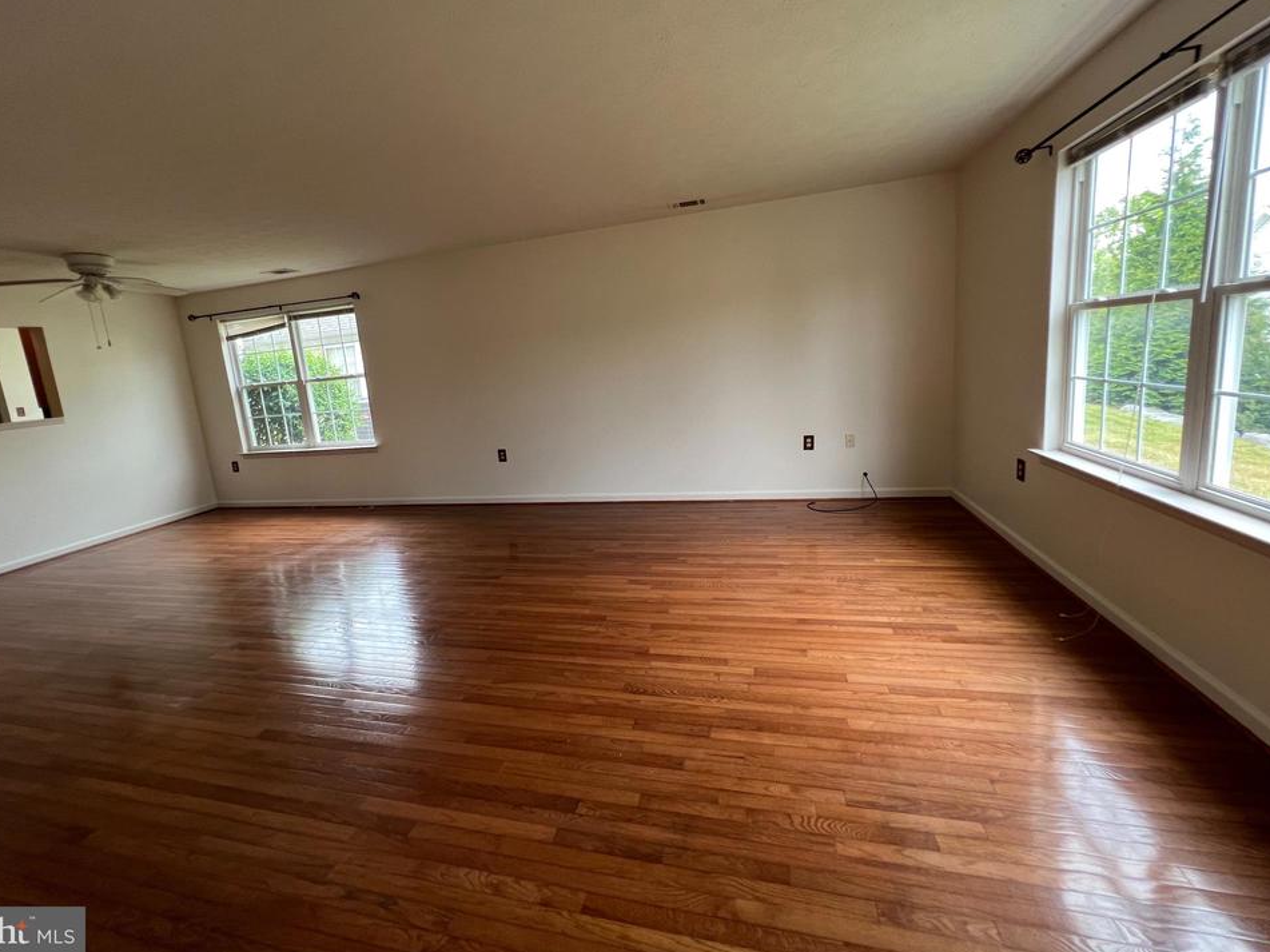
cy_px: 449
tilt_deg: -9.5
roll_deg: +4.8
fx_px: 514
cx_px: 602
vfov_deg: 85.6
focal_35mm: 14
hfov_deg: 102.0
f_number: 1.8
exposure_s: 1/99
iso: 100
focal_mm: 1.57
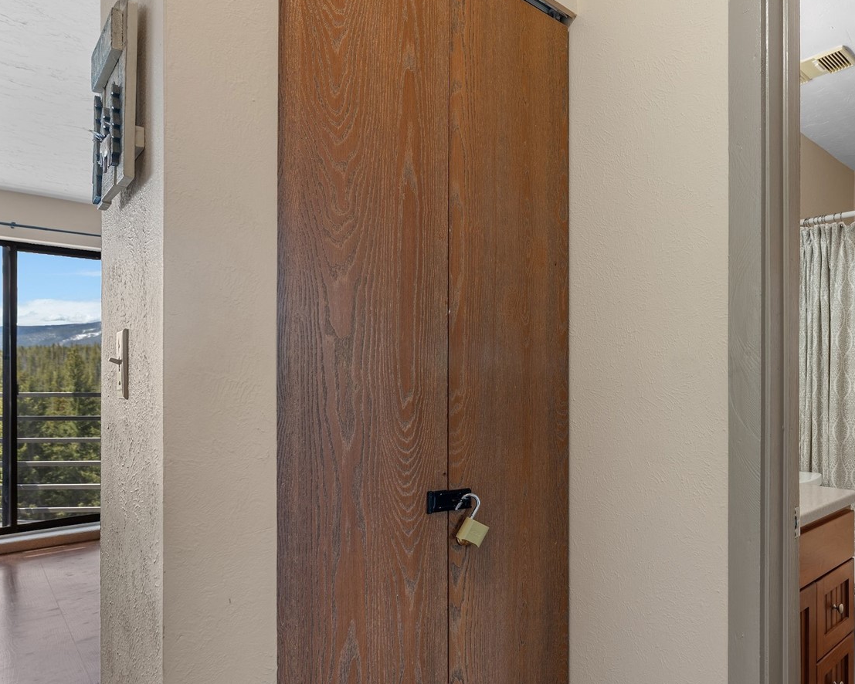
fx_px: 582
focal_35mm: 23
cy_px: 376
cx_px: 644
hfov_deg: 67.8
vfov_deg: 60.8
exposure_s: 1.6
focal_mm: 16
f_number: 8
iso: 200
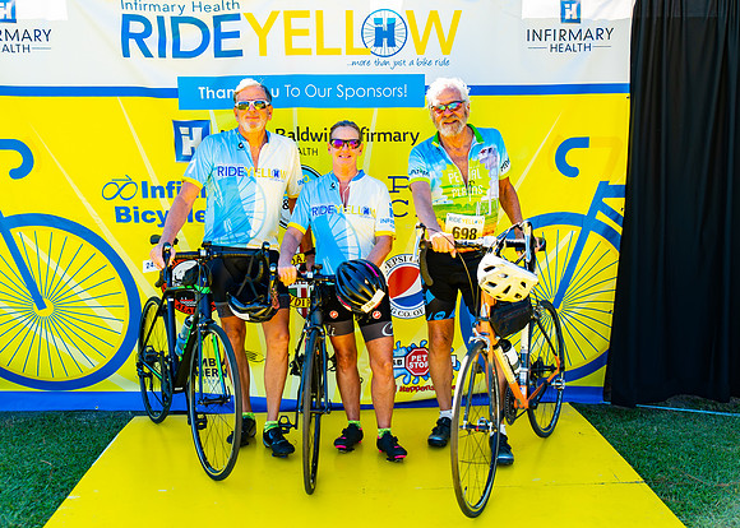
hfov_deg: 46.9
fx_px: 853
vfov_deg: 34.4
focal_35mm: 41
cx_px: 385
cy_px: 254
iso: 100
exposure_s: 1/200
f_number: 2.8
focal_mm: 36
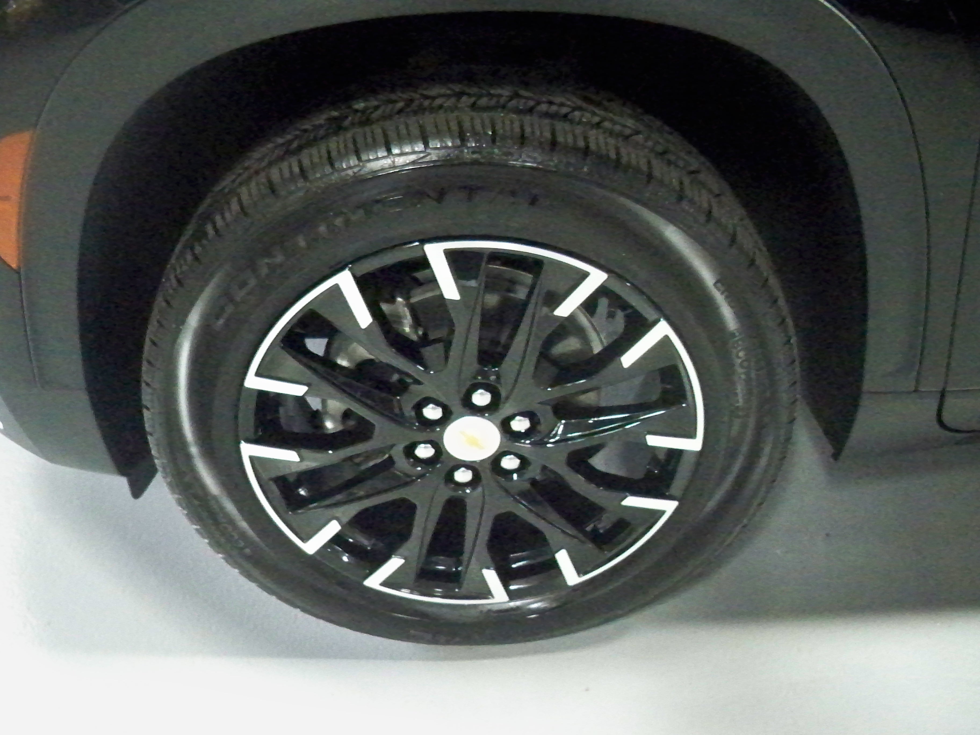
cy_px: 368
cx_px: 490
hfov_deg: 52.6
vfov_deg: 40.7
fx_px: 991
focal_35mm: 35
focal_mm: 6.3
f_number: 3.1
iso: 3200
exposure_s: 1/60
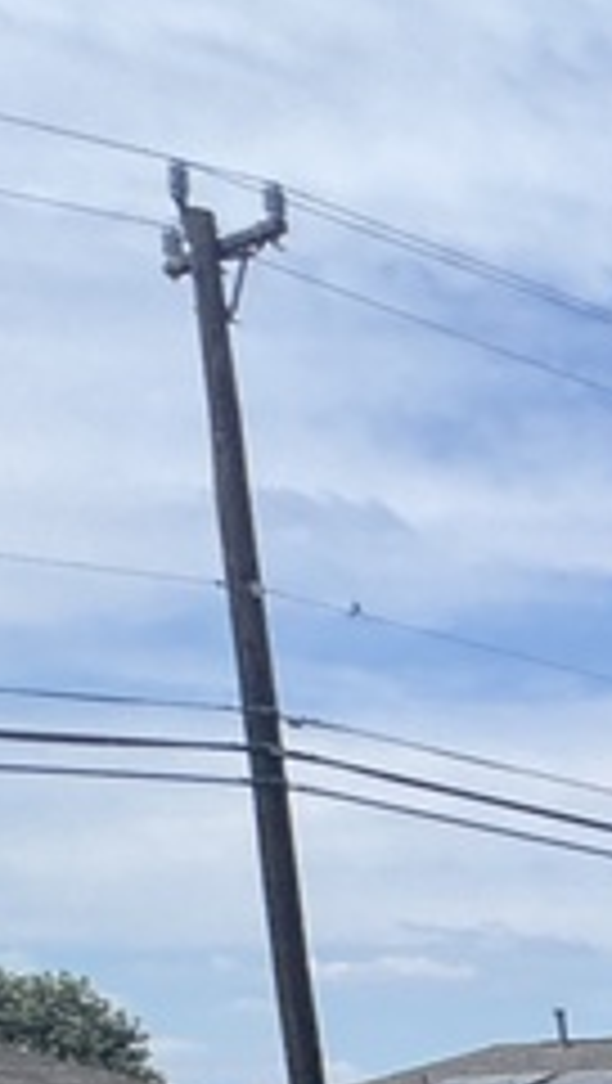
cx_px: 2835
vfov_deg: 19.6
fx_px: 2619
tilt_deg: -10.9
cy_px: 1736
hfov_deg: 6.9
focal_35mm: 91
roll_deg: +0.6
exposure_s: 1/1506
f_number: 2.2
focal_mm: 2.22
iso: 50
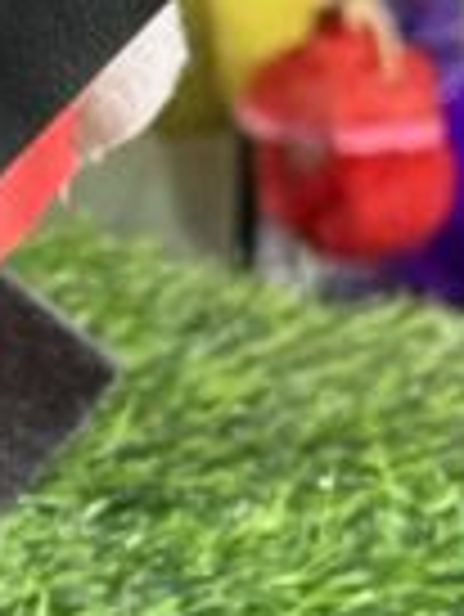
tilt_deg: -7.2
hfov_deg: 5.1
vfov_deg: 7.1
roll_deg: -0.6
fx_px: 4996
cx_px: -793
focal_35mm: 280
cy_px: 355
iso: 125
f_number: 1.78
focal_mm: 6.76
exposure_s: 1/50
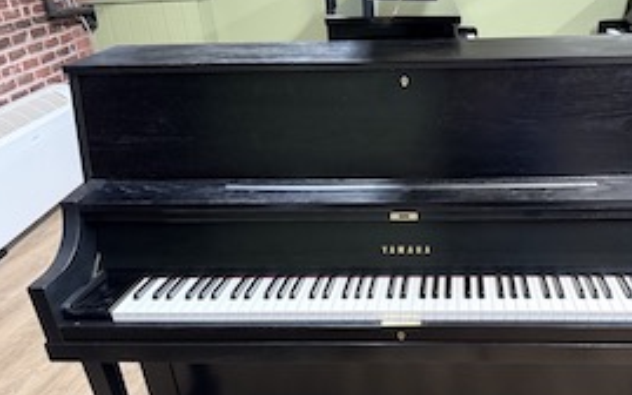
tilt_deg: -27.5
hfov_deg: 54.1
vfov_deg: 36.0
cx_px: 428
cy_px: 254
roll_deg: +2.6
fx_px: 603
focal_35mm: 35
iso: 800
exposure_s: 1/54
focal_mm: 6.76
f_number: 1.78
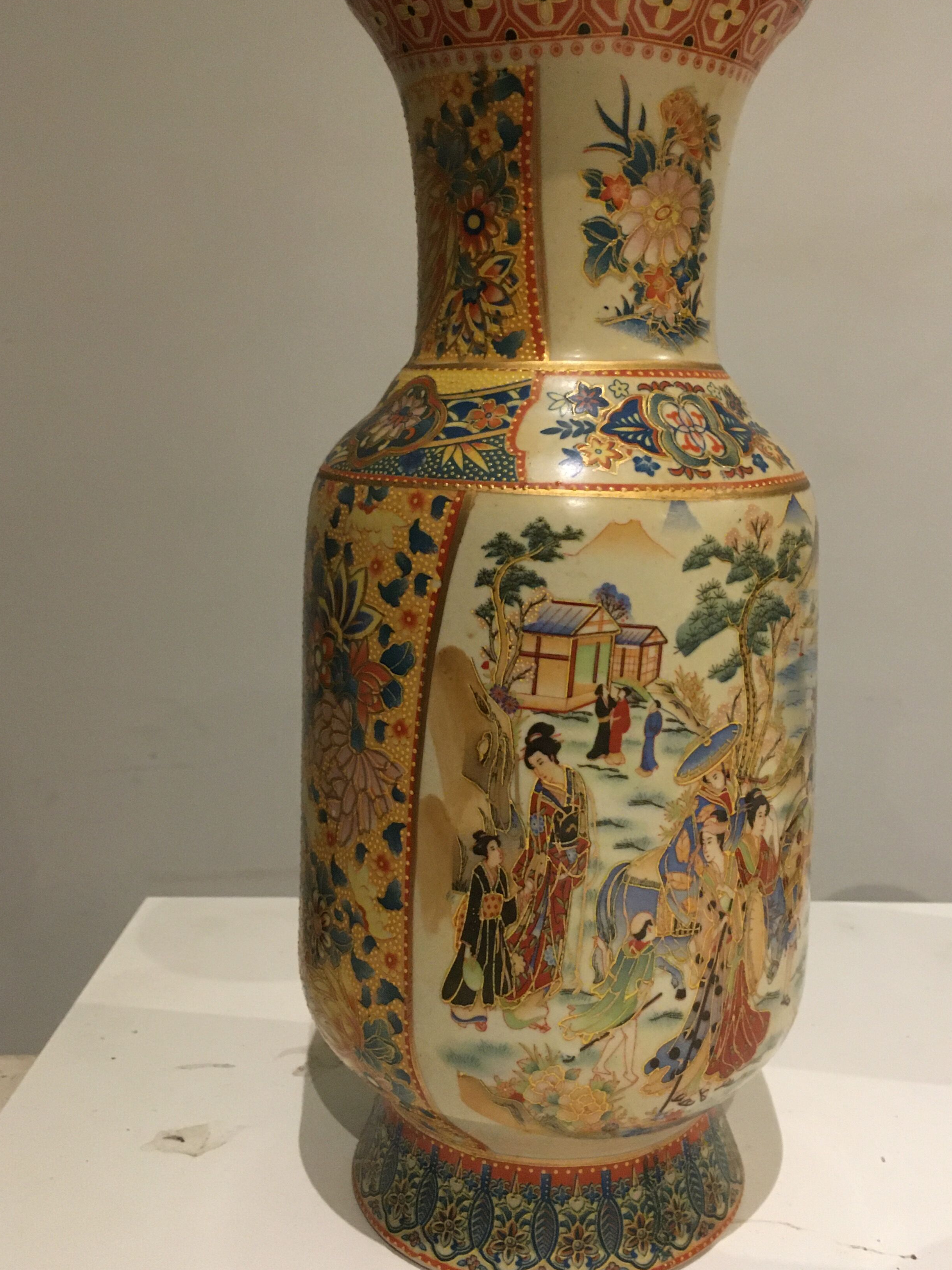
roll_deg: -2.5
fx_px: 1320
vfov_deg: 51.3
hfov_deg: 39.6
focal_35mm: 36
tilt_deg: -9.9
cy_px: 614
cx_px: 546
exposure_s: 1/17
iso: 200
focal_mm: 4.15
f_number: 2.2
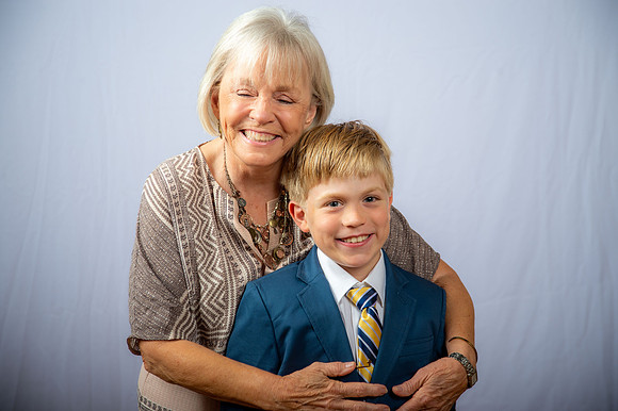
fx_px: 1338
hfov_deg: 26.0
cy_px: 206
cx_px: 309
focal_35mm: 78
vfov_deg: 17.5
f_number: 5.6
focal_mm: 78
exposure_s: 1/200
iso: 250
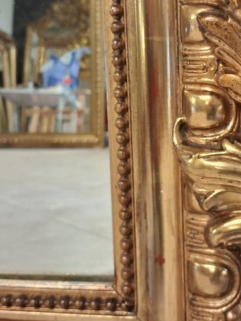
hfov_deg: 23.0
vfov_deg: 30.7
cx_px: 185
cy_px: 134
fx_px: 584
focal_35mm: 63
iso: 500
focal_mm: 4
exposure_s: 1/50
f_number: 1.8
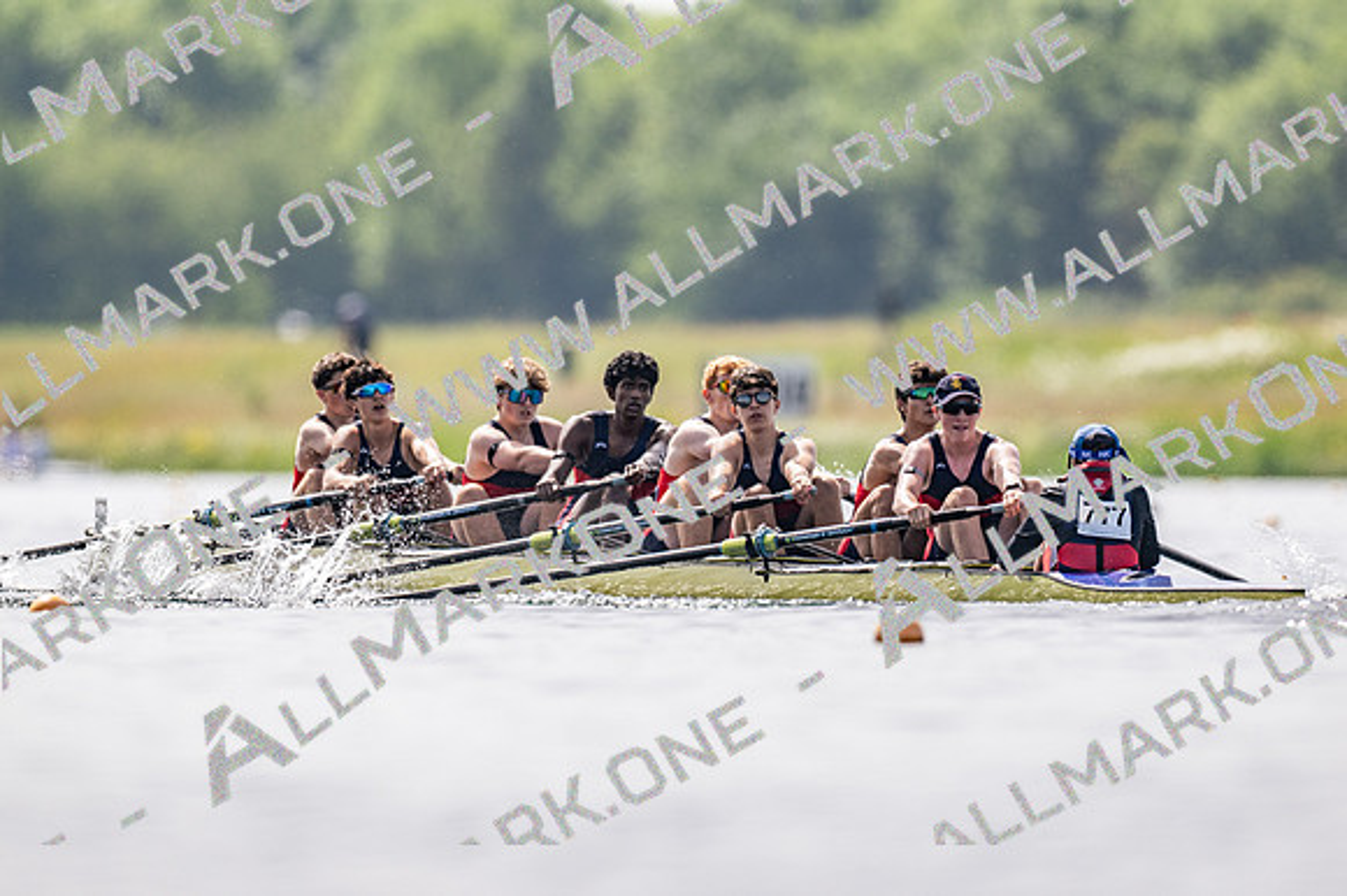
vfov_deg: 1.5
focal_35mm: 900
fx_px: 33655
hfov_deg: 2.3
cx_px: 674
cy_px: 448
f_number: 4
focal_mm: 600
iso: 140
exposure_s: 1/2500
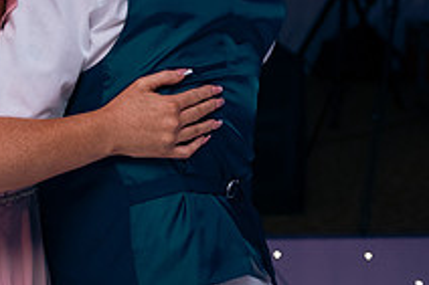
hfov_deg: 17.3
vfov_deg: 11.7
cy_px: -17
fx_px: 1369
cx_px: -28
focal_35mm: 115
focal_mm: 42
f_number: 3.5
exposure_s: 1/160
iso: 800
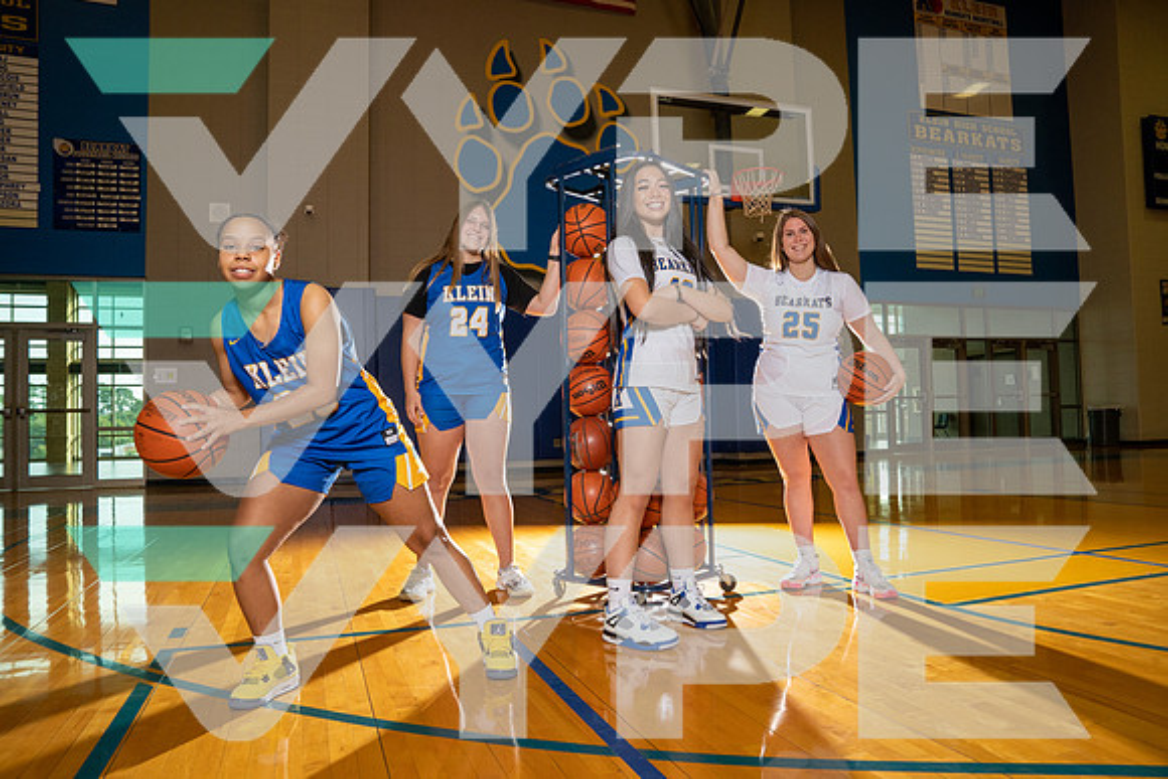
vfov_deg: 53.2
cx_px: 584
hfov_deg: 73.7
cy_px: 390
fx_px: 779
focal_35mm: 24
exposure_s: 1/200
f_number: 9
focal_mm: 24
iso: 640
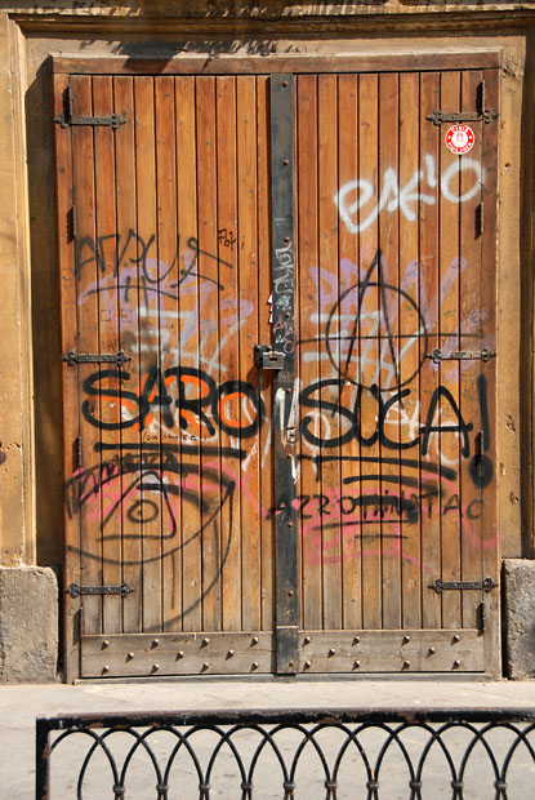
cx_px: 268
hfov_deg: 17.5
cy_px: 400
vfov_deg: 26.0
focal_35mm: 78
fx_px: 1734
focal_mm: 52
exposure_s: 1/160
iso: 200
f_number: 5
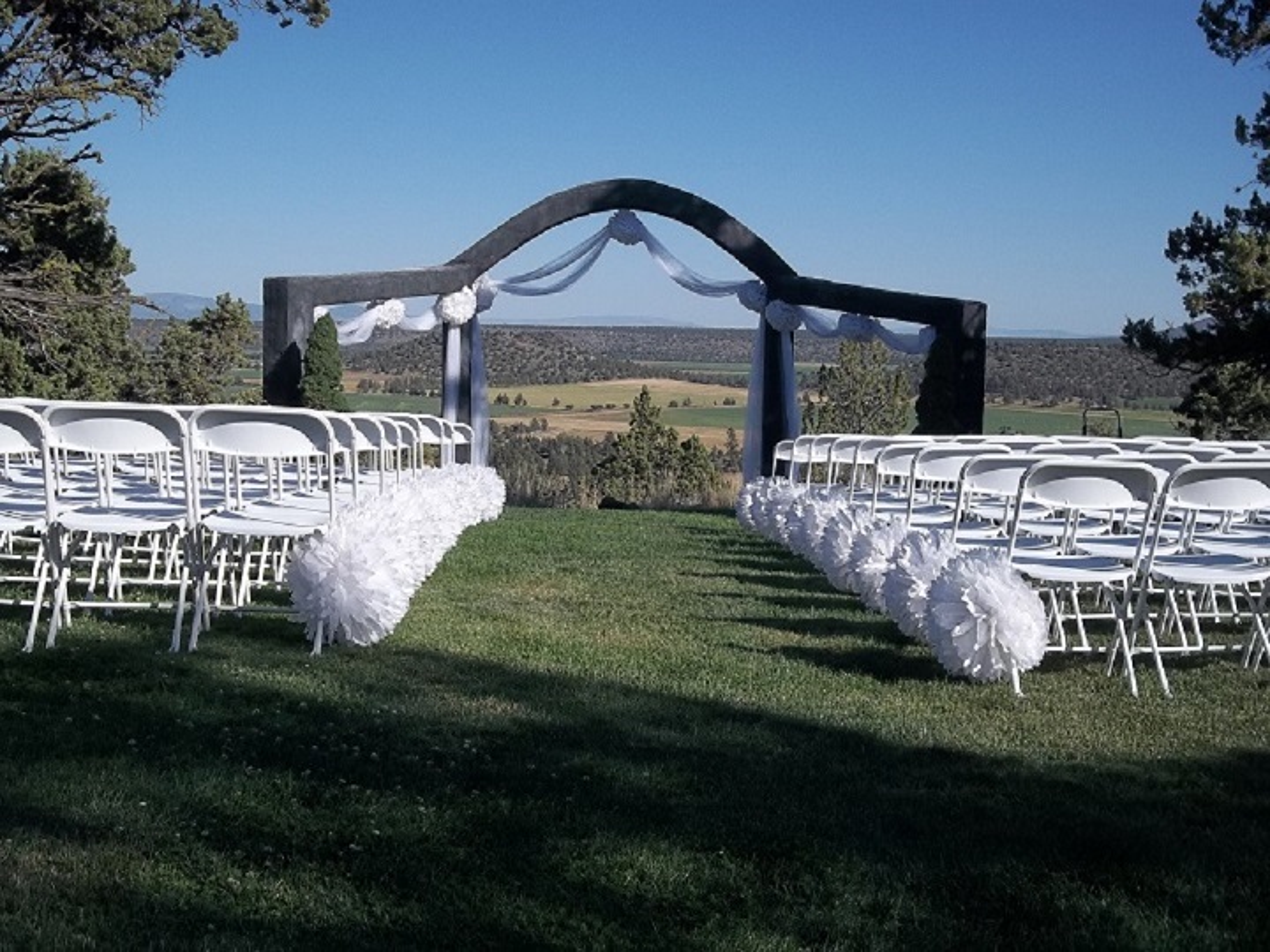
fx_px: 1614
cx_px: 635
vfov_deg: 32.9
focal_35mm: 44
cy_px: 476
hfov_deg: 42.9
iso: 80
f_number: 11.3
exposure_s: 1/125
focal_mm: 7.8
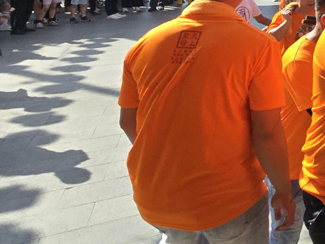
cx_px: 573
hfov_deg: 22.9
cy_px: -40
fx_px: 460
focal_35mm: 49
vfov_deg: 26.7
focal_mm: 2.2
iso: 50
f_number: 2.2
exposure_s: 1/1332
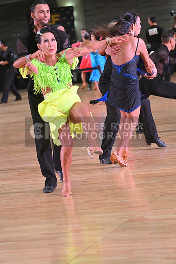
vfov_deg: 15.8
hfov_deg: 10.6
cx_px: 88
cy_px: 132
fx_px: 953
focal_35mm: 130
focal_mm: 130
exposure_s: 1/400
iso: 4000
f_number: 5
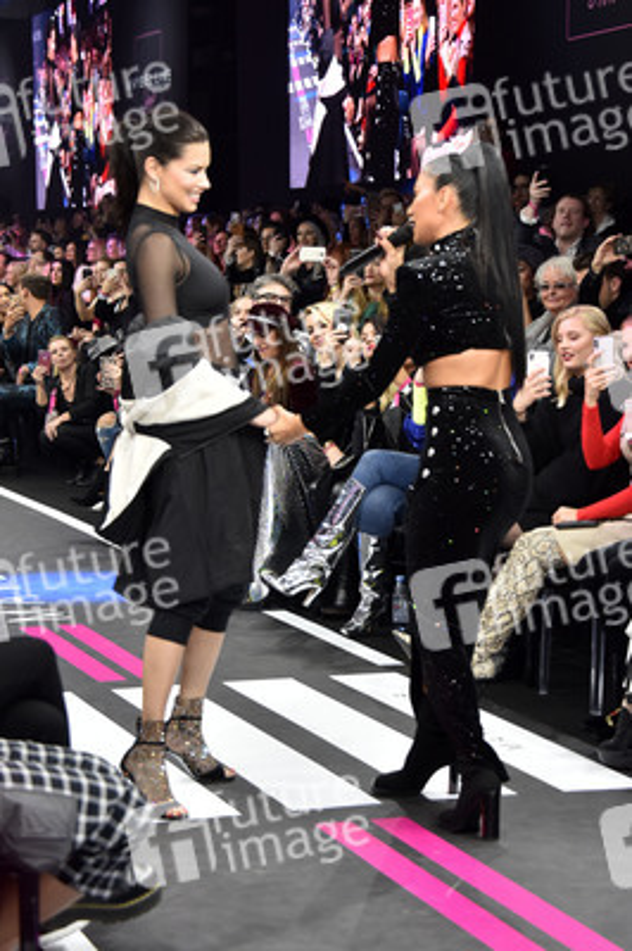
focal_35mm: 78
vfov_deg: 26.0
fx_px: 2057
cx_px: 316
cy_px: 476
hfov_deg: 17.5
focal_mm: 78
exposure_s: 1/160
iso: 1600
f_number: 5.6
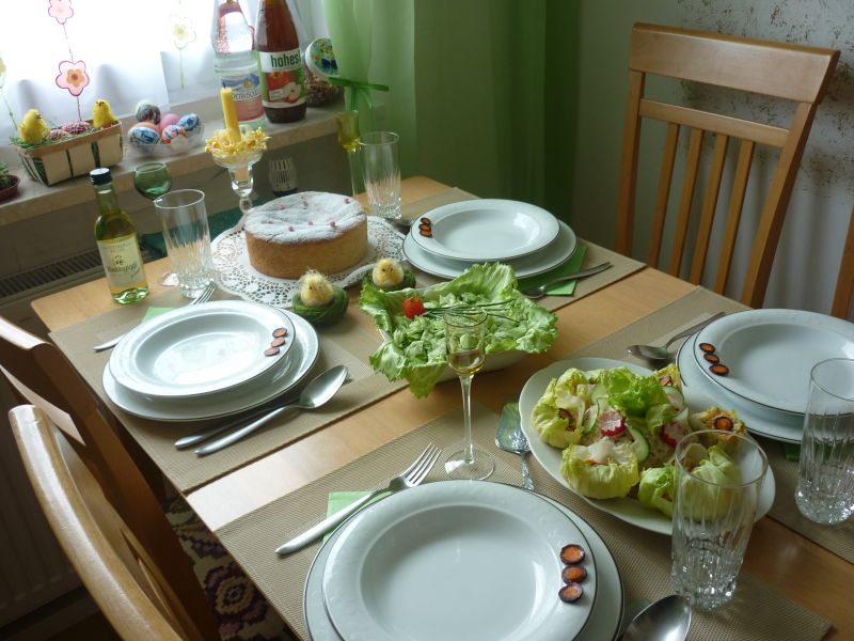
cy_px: 320
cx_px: 427
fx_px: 814
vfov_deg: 42.9
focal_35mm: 33
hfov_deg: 55.4
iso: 80
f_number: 2.8
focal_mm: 5.5
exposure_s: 1/60
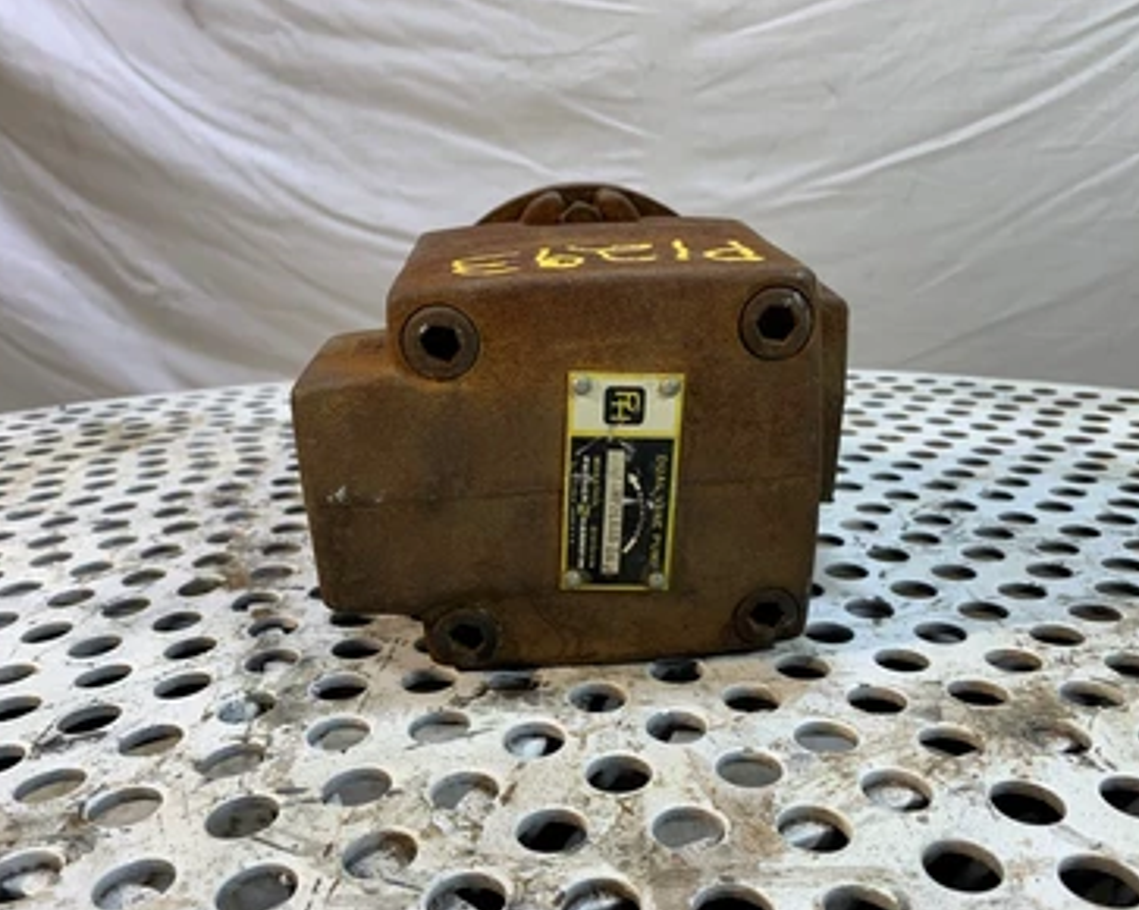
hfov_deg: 62.2
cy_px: 455
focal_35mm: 28
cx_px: 606
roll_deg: +1.9
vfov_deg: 51.5
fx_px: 943
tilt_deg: -15.0
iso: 100
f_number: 1.8
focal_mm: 4.25
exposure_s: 1/120
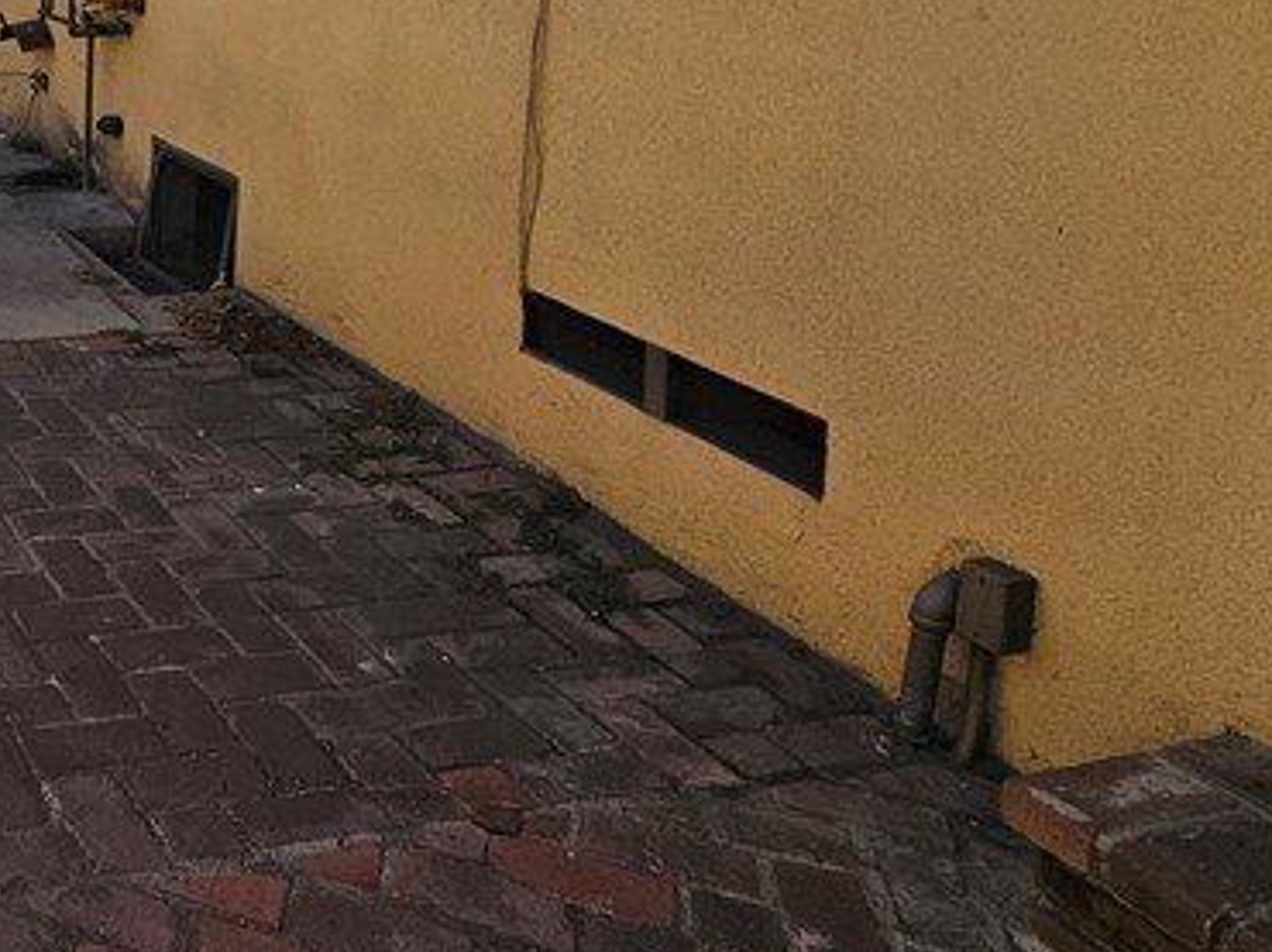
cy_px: 86
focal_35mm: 36
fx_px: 1322
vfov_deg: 37.0
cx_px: -182
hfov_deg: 39.9
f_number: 2.2
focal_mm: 2.2
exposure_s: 1/1819
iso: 50
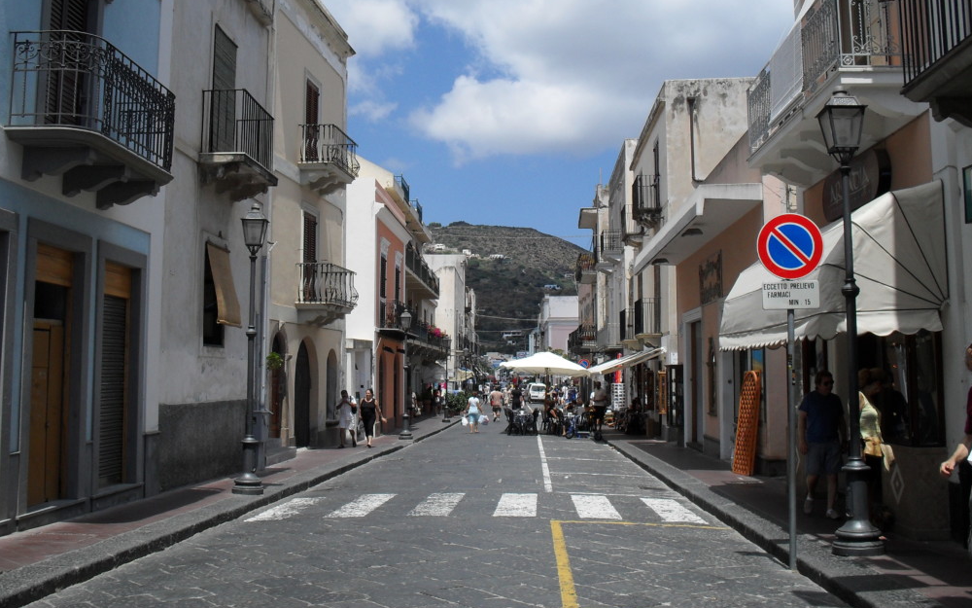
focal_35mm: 38
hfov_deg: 51.5
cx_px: 481
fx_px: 1007
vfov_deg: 33.5
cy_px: 237
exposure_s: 1/350
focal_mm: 6.3
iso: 100
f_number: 8.4
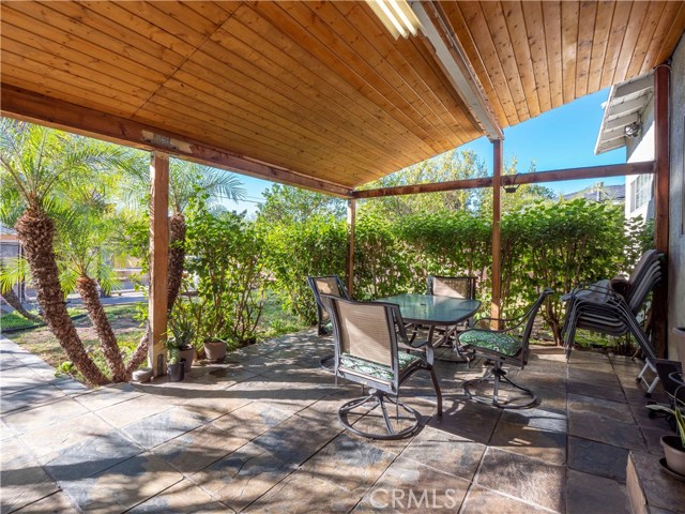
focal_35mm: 16
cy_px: 257
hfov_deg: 94.5
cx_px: 342
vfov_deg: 78.1
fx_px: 317
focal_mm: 8
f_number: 7.1
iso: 400
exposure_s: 1/400
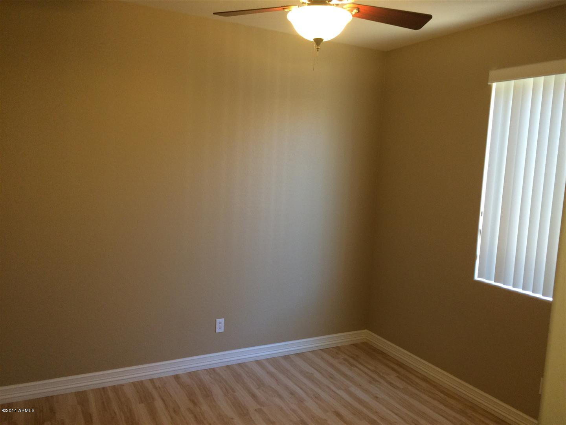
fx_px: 474
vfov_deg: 48.2
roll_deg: -2.1
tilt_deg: -6.3
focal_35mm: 29
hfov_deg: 61.7
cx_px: 283
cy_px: 212
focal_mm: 4.15
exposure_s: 1/30
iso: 125
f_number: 2.2
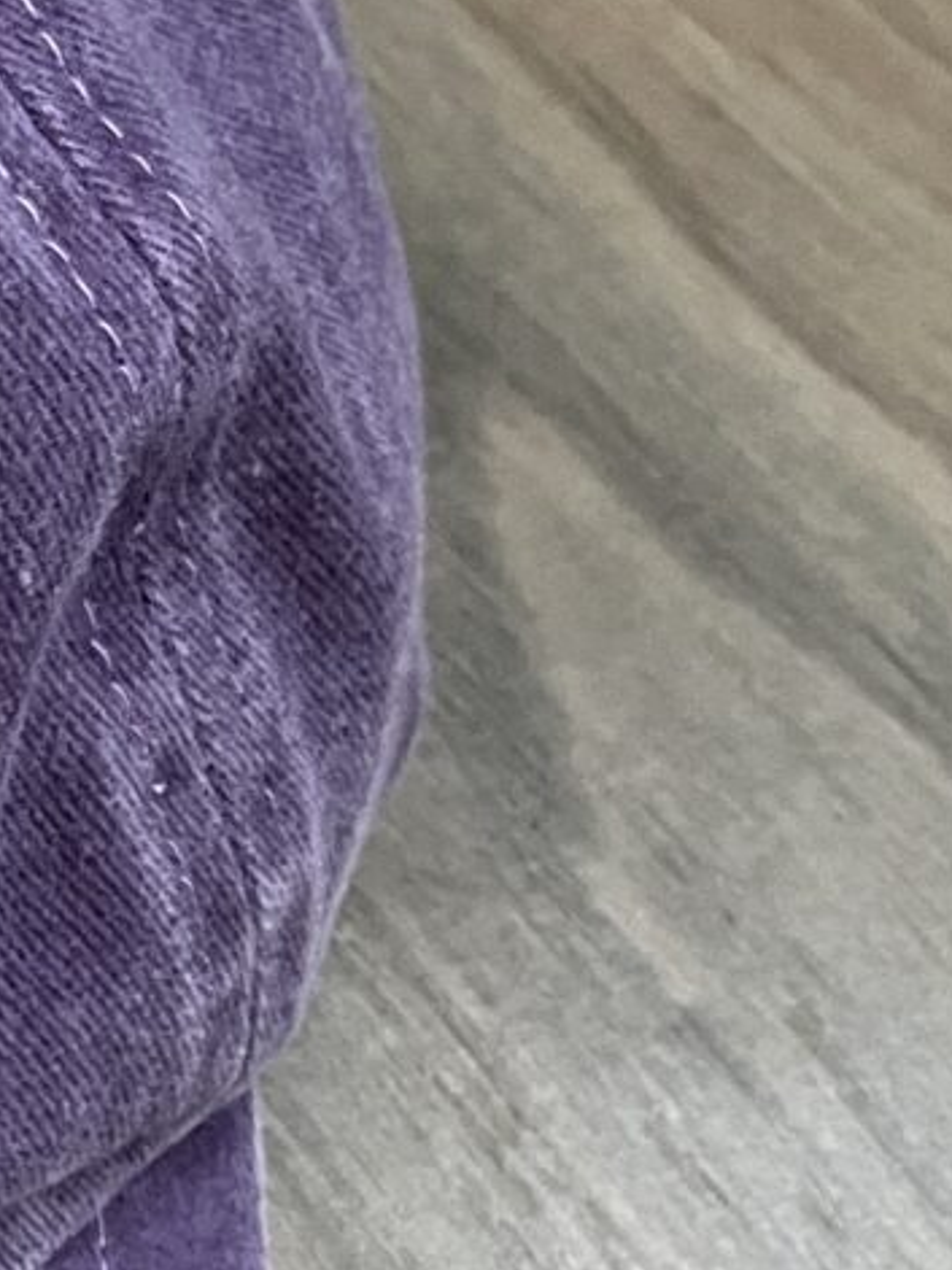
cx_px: -844
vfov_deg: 16.7
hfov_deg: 11.9
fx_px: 4145
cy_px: 1534
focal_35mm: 113
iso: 250
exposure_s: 1/60
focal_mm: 5.1
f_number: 1.6
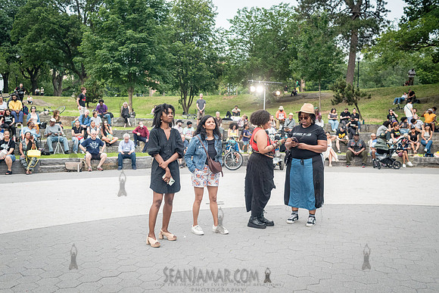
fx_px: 435
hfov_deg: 53.5
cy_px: 146
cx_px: 220
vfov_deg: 37.2
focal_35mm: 36
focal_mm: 35
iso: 1600
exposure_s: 1/500
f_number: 4.5
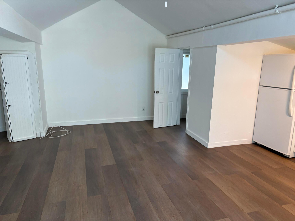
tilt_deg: -12.8
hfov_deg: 67.3
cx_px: 148
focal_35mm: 26
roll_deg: +0.8
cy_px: 110
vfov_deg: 53.1
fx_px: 222
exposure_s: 1/60
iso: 64
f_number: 1.6
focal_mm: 5.96
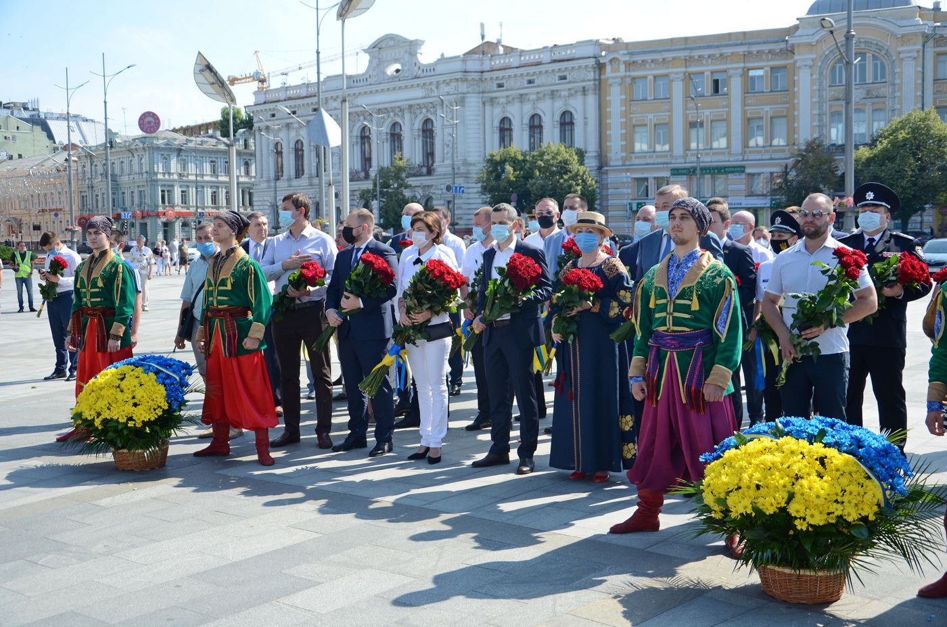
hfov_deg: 46.5
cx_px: 474
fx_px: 1102
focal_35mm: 42
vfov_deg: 31.8
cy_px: 314
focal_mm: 28
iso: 200
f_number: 5.6
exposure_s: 1/640
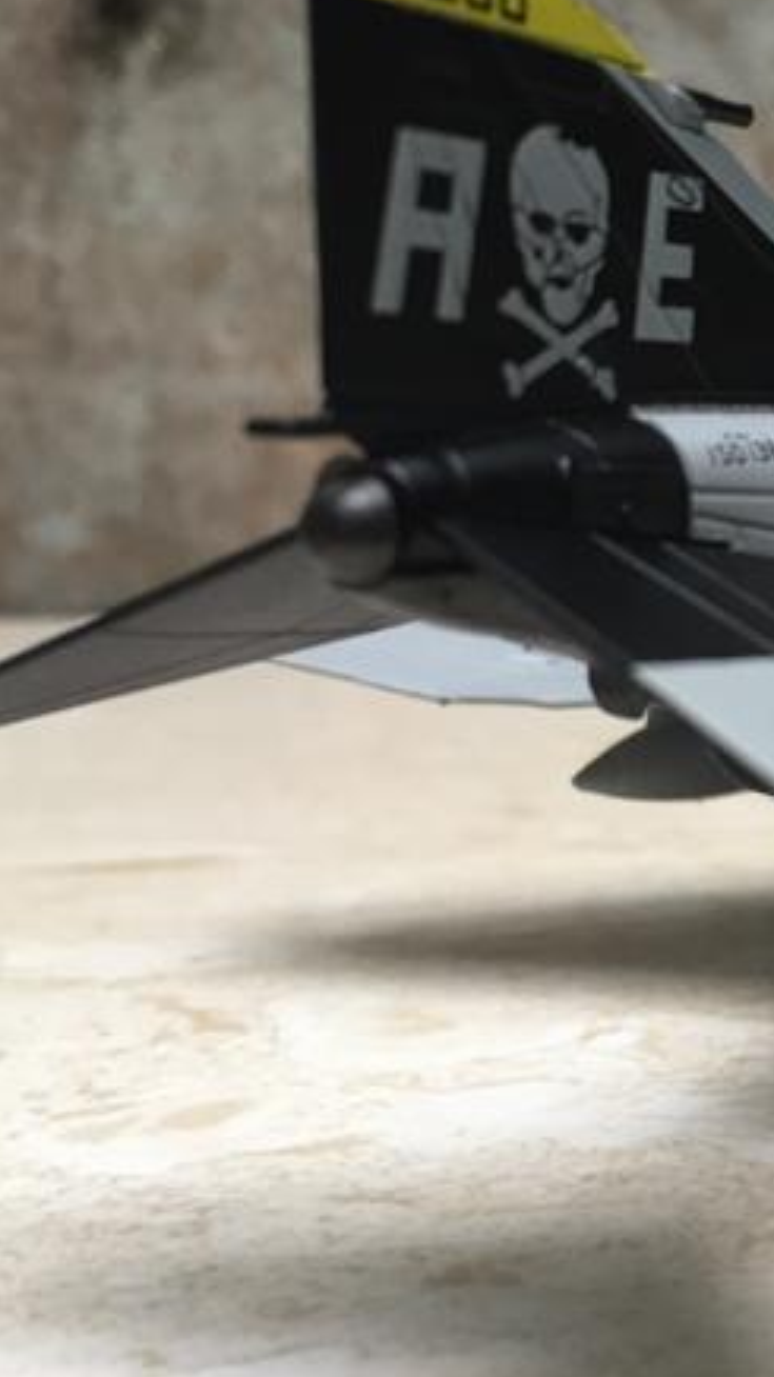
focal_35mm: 58
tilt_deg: -7.3
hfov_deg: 18.9
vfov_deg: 36.0
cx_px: 1052
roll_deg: -1.8
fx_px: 2118
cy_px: 594
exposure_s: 1/33
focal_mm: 4.15
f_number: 2.2
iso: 100
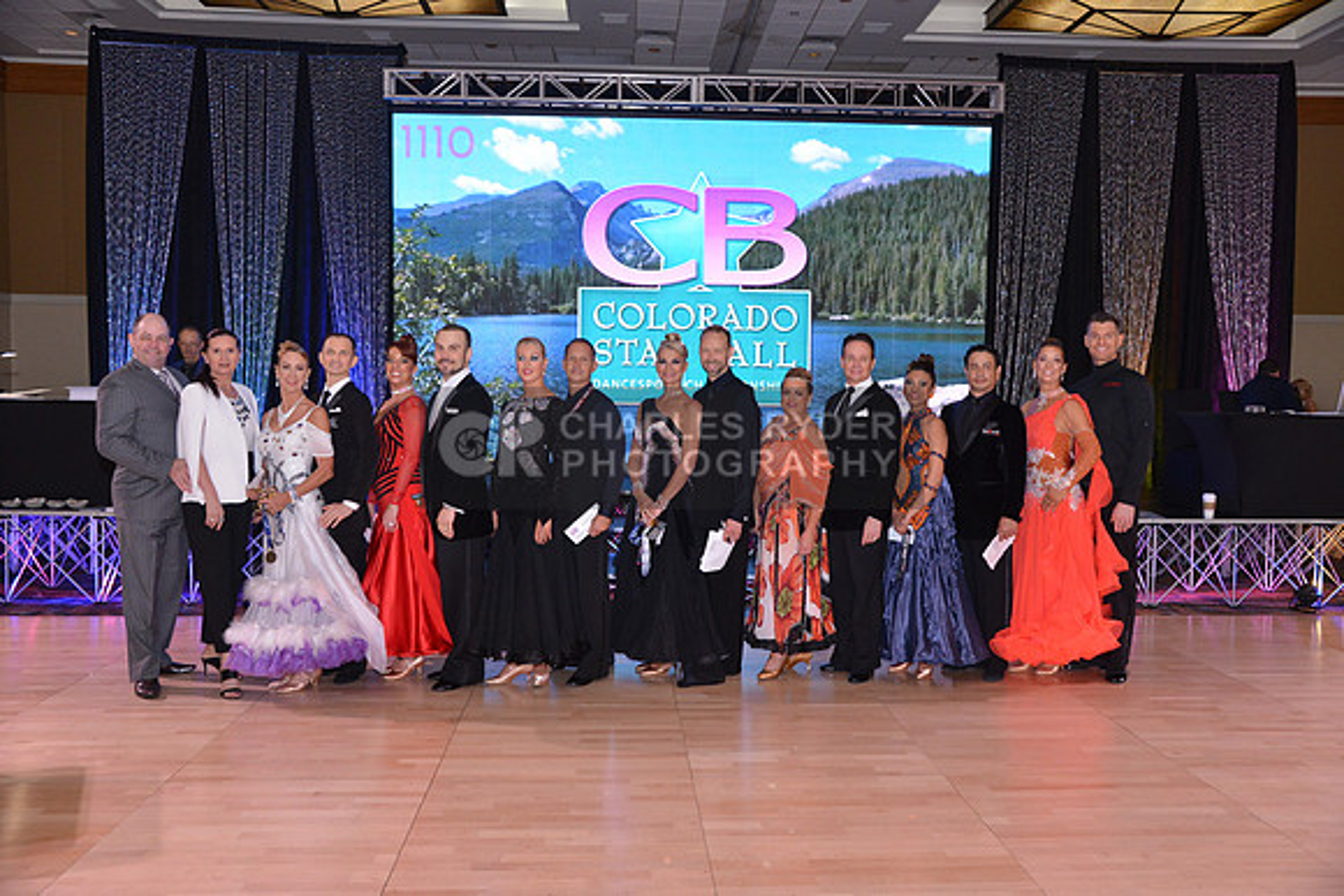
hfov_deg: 61.9
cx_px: 672
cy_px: 448
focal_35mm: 30
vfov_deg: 43.6
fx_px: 1120
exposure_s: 1/250
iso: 2000
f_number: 4.5
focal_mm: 30
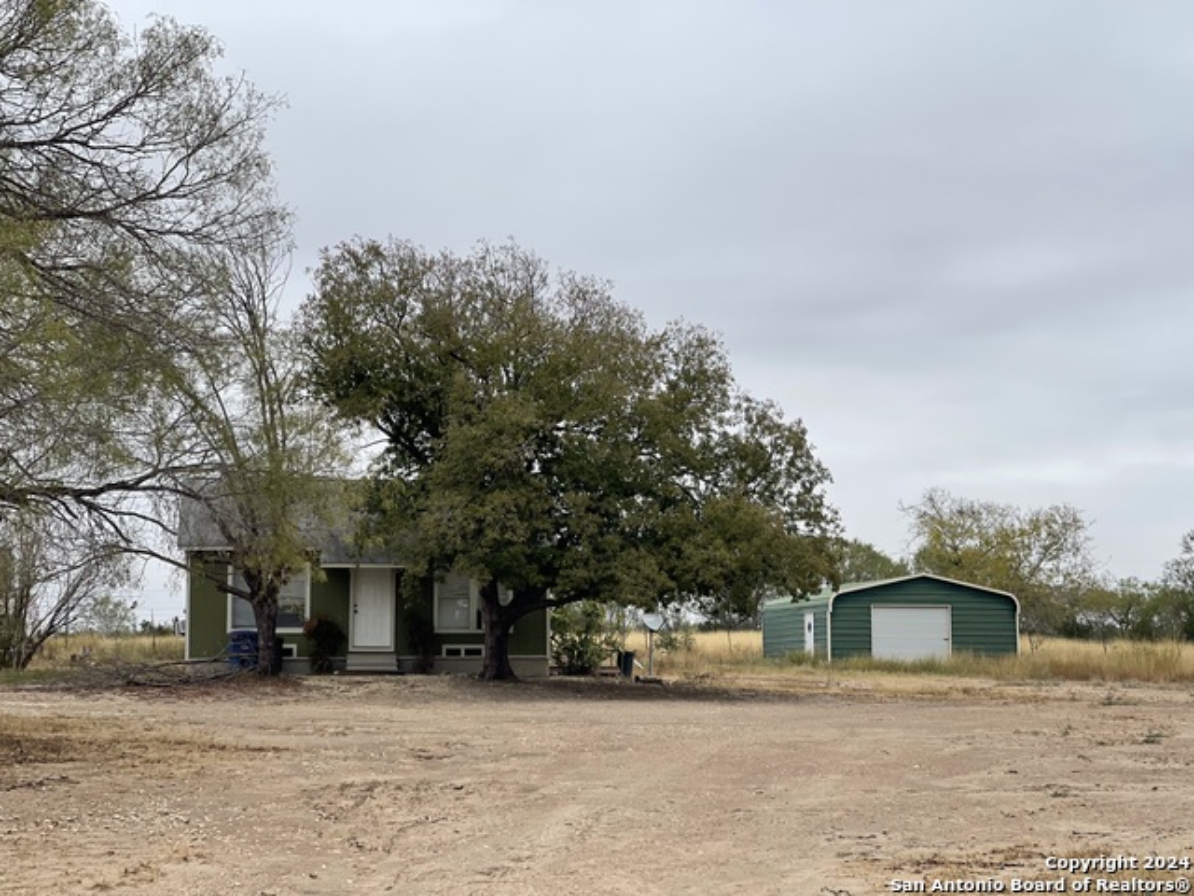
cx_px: 597
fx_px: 2208
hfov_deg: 30.3
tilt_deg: +6.2
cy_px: 448
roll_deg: +0.5
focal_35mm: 64
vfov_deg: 22.9
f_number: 2.2
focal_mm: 7.5
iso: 20
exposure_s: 1/1033
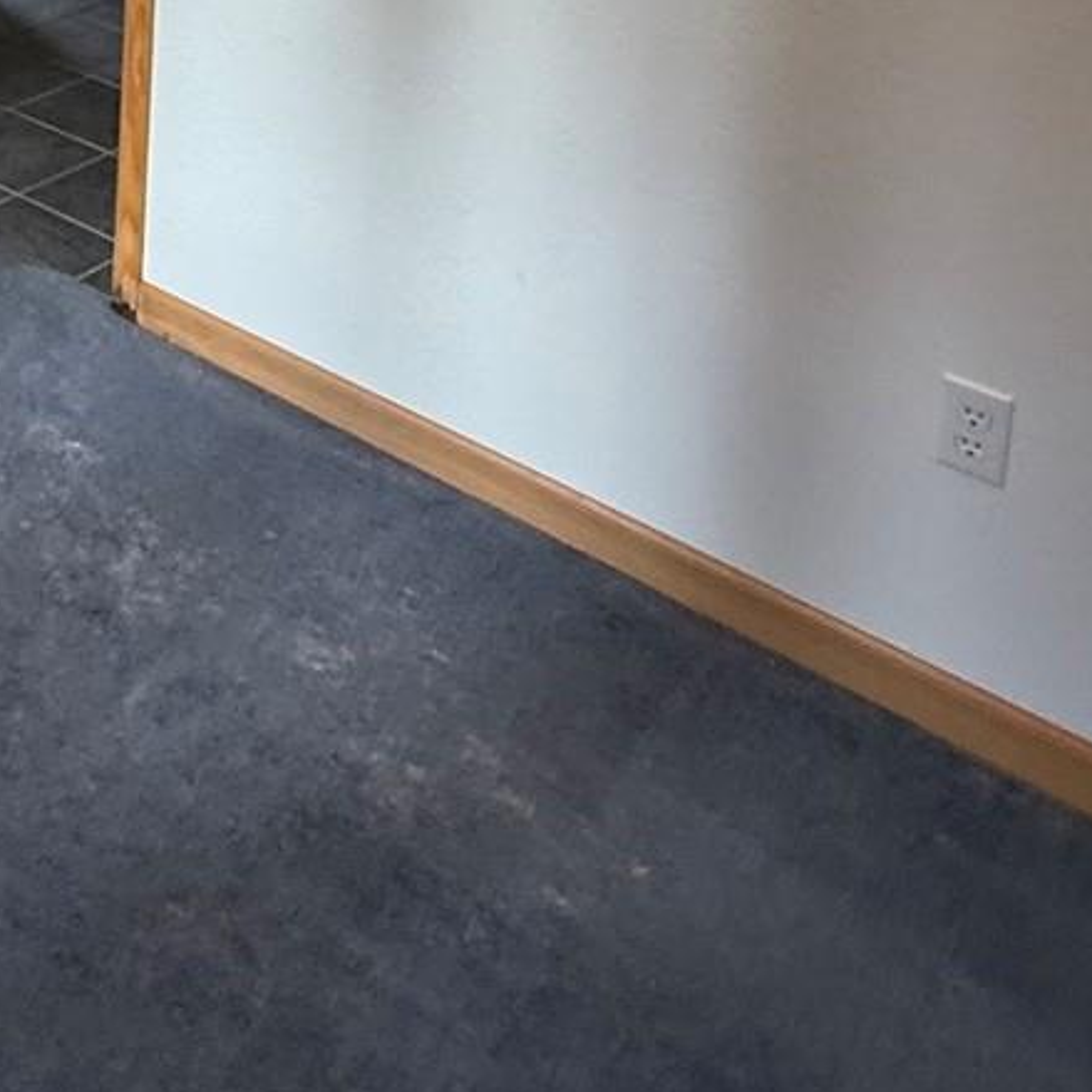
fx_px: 1606
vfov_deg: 29.7
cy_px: -342
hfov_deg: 32.5
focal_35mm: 45
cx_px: -139
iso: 250
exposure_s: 1/60
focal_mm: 2.22
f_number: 2.2
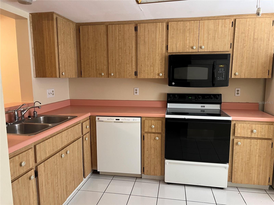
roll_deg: +0.1
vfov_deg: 53.1
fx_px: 206
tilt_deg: -8.4
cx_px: 137
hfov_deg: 67.3
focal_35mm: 26
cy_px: 102
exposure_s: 1/60
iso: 200
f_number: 1.5
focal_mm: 5.7
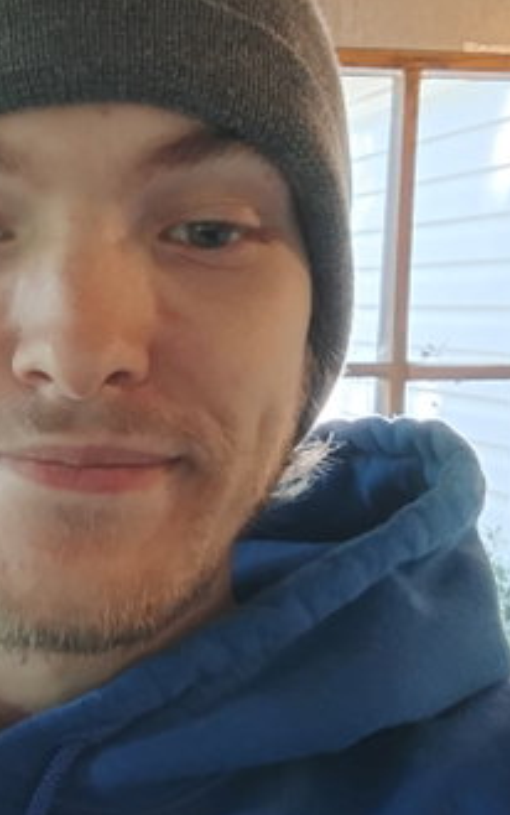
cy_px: 431
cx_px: 131
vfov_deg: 30.6
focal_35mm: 67
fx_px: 1488
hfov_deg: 19.3
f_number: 2
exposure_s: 1/30
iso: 600
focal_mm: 2.75
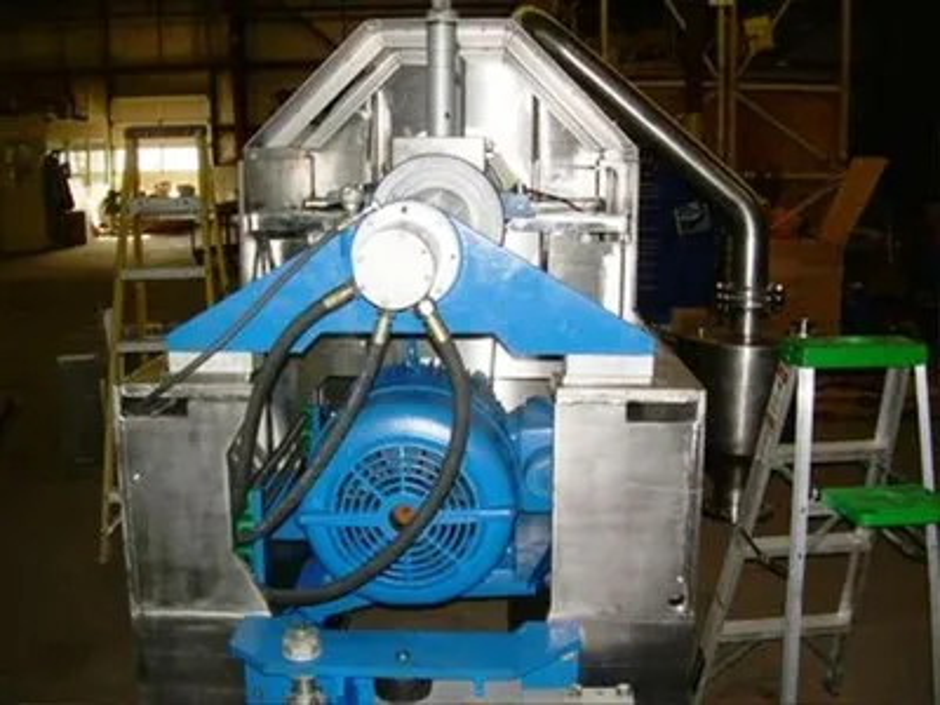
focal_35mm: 38
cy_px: 352
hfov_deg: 49.0
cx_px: 470
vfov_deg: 37.7
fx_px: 1032
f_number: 2.8
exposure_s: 1/60
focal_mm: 6.3
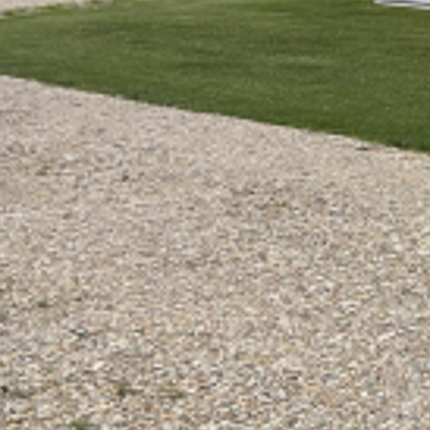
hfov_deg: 12.8
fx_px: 1574
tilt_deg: -7.0
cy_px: 132
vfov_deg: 15.5
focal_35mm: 112
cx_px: 949
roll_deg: +1.7
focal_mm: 5.7
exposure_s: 1/2165
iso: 50
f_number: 1.5
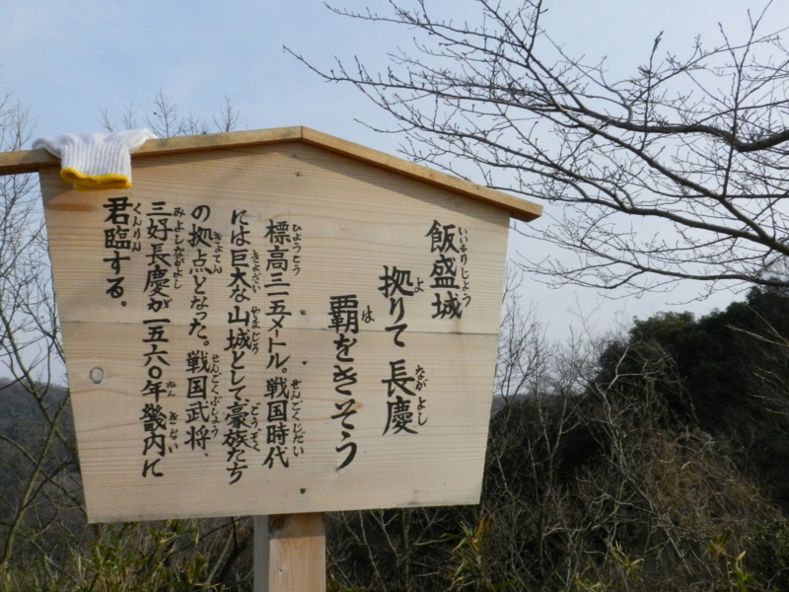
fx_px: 866
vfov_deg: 37.7
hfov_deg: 49.0
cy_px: 296
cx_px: 394
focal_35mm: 38
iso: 800
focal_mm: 6.7
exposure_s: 1/1500
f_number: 8
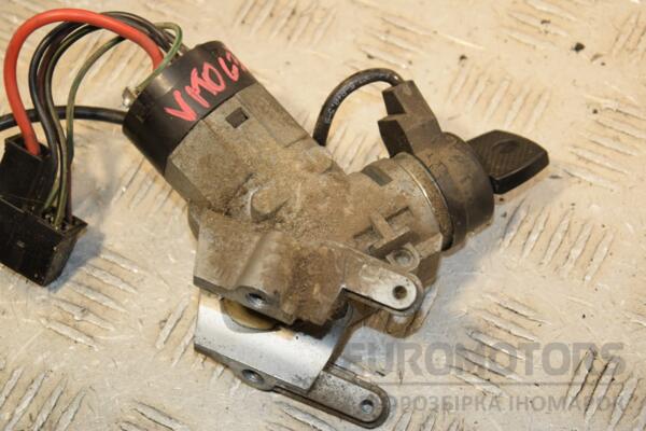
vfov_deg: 13.0
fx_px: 1884
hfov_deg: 19.5
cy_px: 216
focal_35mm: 105
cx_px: 323
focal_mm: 70
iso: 800
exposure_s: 1/200
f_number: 7.1
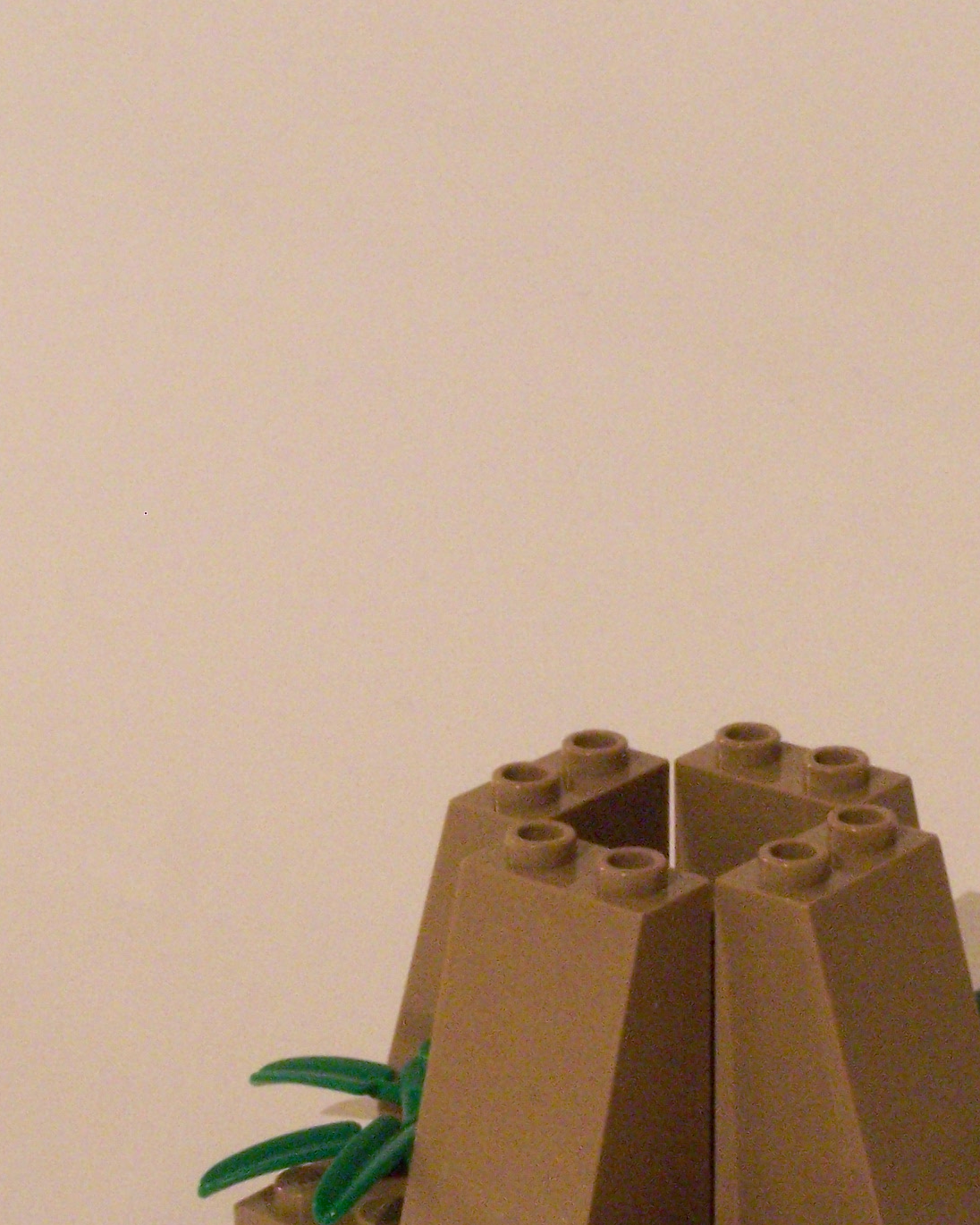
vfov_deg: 15.6
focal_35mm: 123
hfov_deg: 12.5
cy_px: 821
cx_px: 673
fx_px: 4459
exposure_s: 1/2
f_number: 8
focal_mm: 11.1
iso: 400
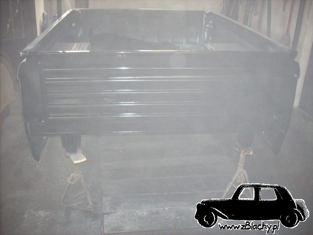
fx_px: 335
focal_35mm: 37
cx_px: 156
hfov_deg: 50.1
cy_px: 118
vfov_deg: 38.7
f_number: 2.8
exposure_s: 1/60
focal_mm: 6.2
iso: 400
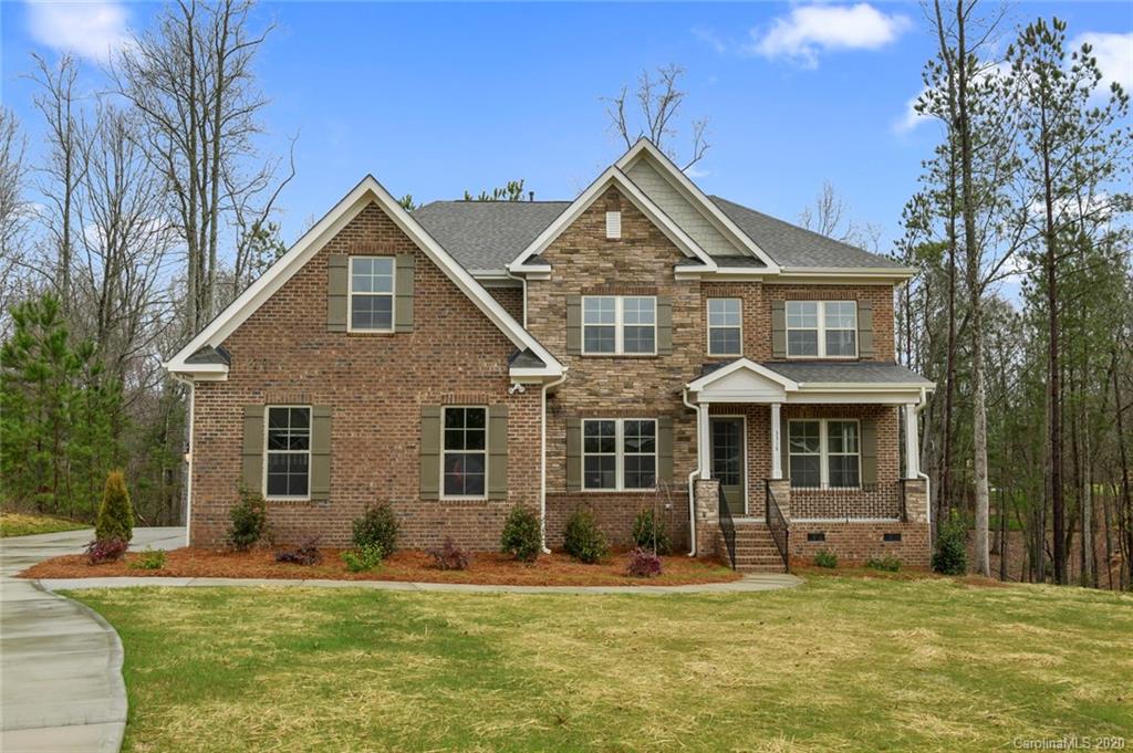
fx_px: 943
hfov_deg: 62.0
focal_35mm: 30
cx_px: 566
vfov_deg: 43.5
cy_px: 376
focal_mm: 20
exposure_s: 1/80
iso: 400
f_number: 13
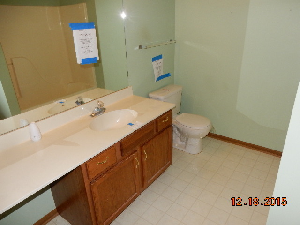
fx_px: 217
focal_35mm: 25
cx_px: 150
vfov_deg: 54.9
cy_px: 112
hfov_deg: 69.4
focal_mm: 4.5
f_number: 3.7
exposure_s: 1/30
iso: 200
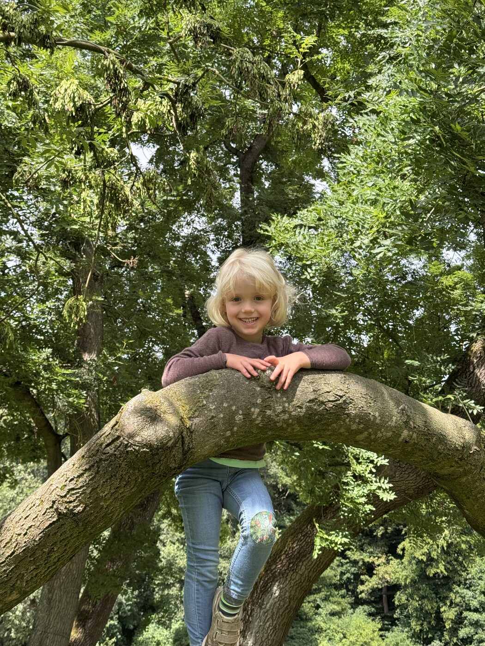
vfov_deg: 39.7
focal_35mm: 48
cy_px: 323
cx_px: 242
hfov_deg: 30.3
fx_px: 897
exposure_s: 1/832
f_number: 1.78
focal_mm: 6.76
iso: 64
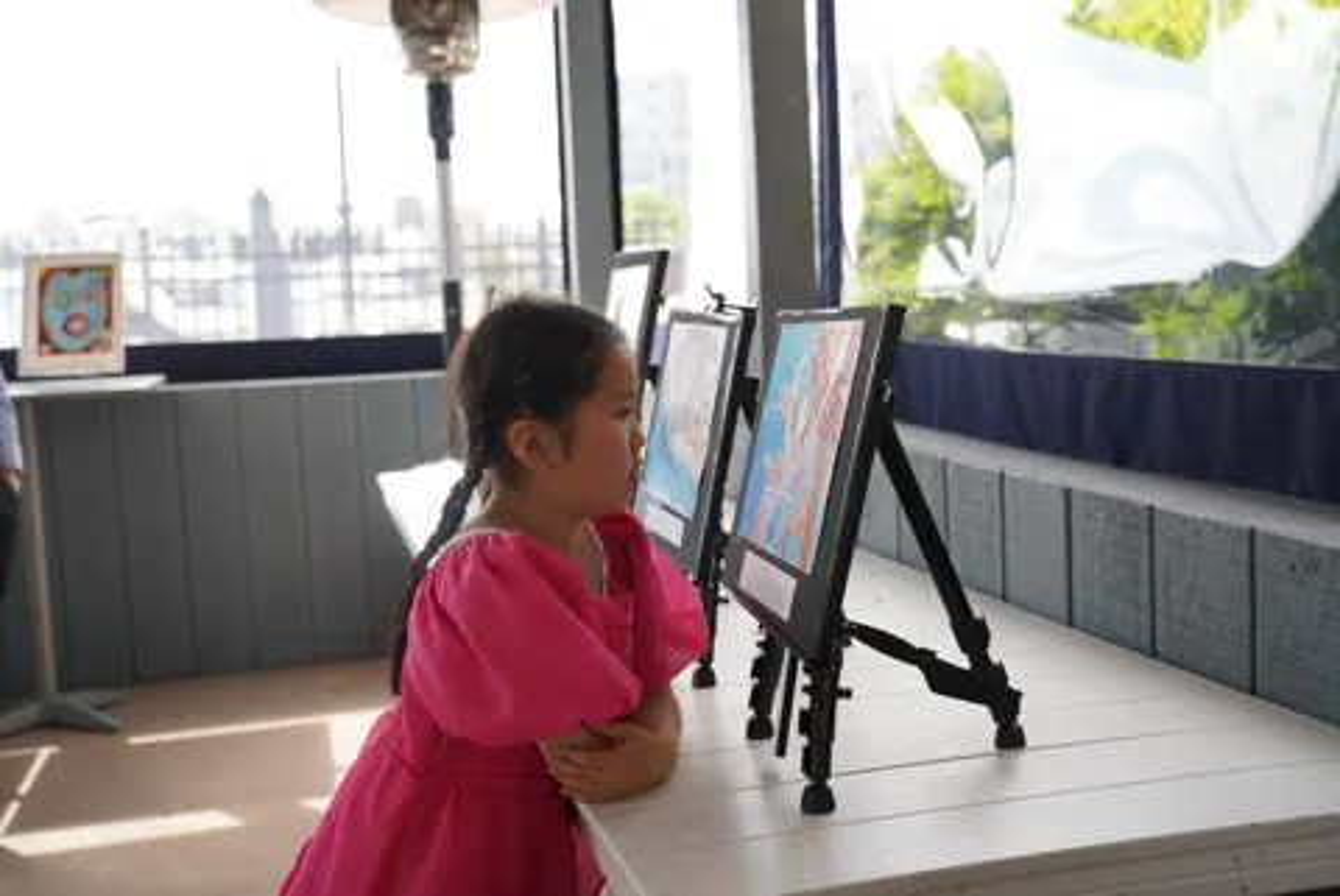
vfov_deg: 32.7
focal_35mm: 41
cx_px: 670
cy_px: 448
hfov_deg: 47.4
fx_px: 1527
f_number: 4.5
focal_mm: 41
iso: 100
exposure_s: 1/80
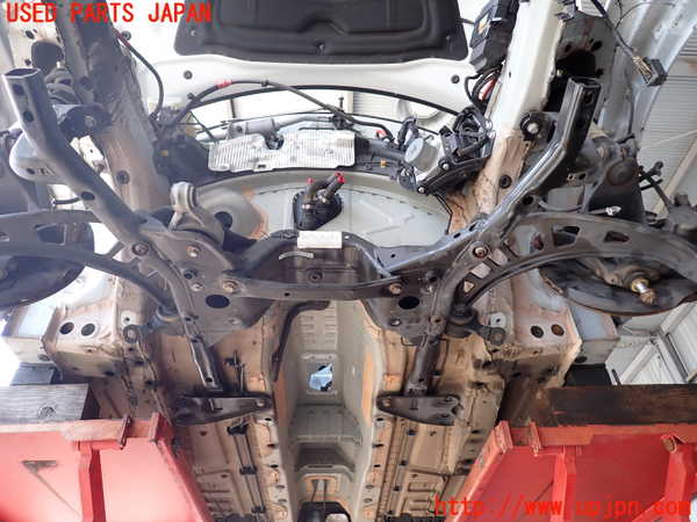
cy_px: 261
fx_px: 503
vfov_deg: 54.9
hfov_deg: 69.4
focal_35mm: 25
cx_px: 348
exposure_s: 1/125
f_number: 2
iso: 125
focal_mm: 4.5
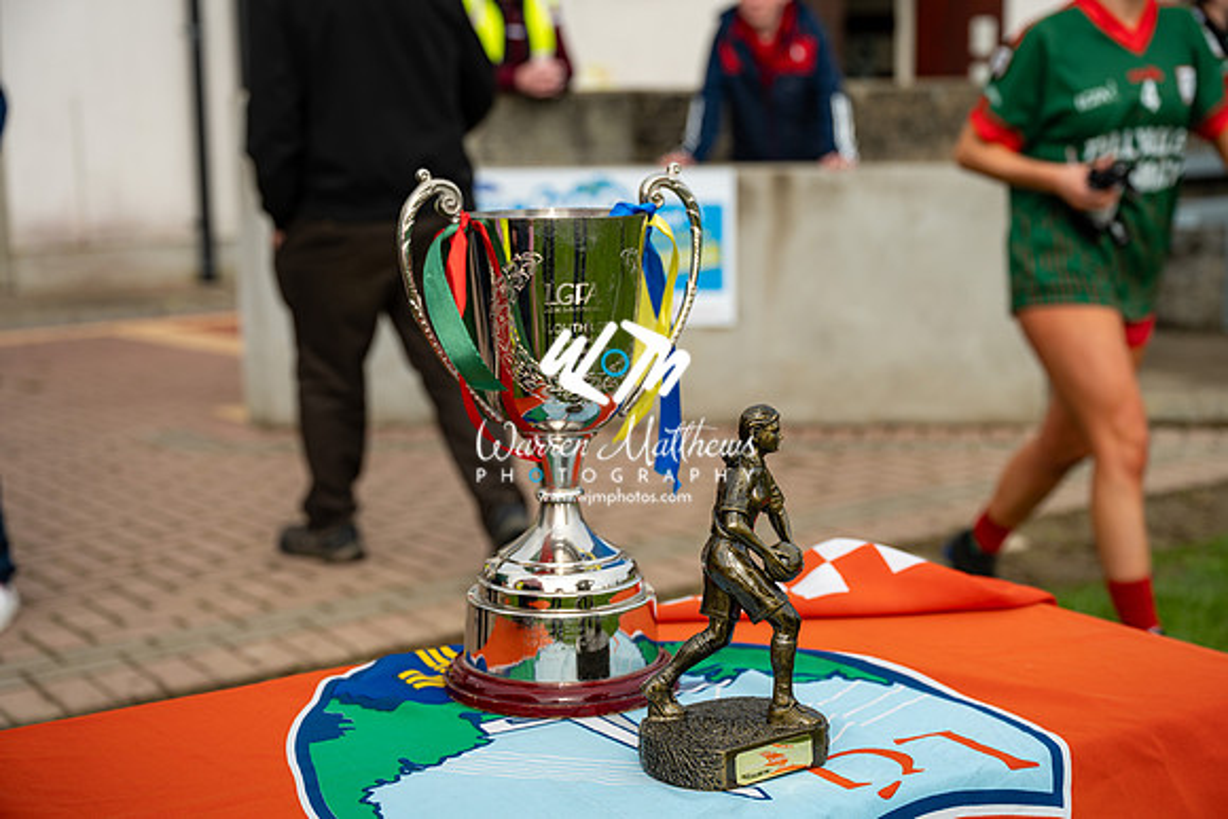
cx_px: 614
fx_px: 1911
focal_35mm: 56
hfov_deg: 35.6
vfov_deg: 24.2
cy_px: 410
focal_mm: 56
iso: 100
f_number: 4
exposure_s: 1/640
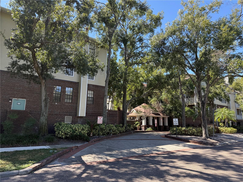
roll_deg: +0.0
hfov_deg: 71.6
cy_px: 91
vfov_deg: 56.8
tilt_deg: +12.2
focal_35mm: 24
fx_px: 168
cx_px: 122
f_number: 1.78
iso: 100
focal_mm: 6.76
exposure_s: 1/868
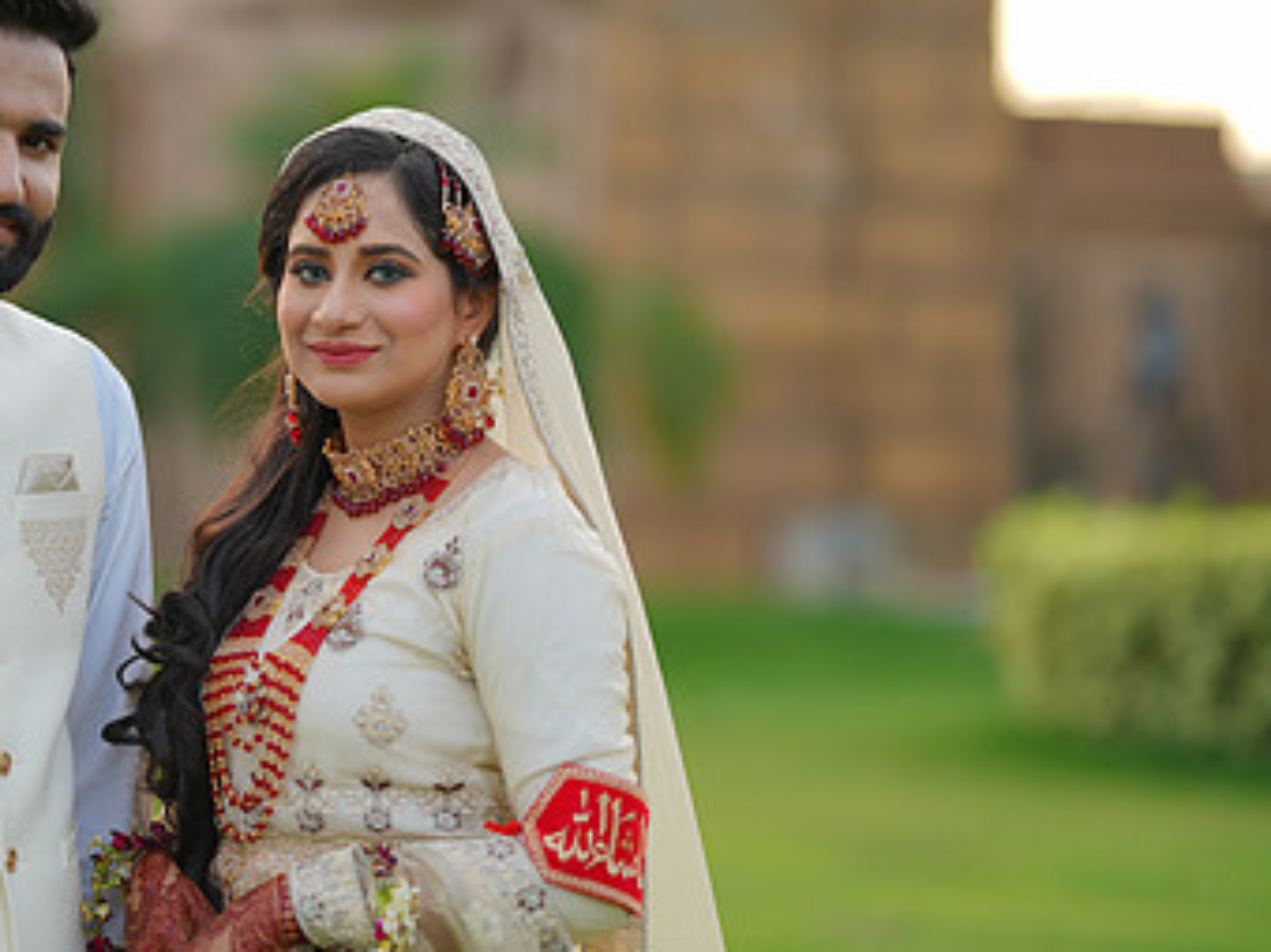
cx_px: 247
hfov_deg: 14.0
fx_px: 5139
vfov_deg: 10.6
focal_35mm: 140
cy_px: 407
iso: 50
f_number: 1.4
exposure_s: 1/500
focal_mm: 85
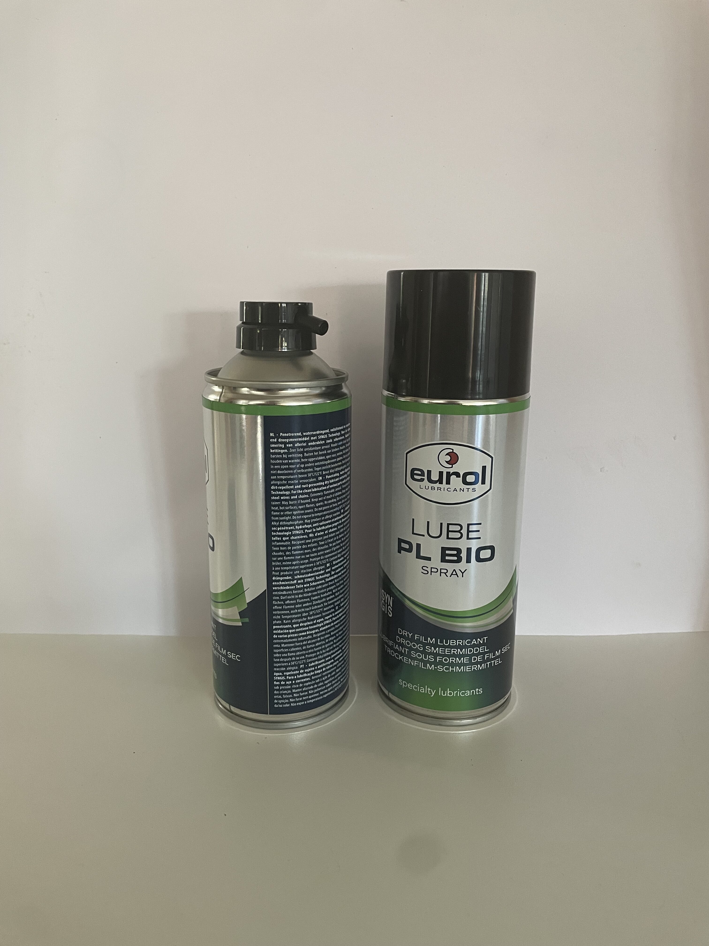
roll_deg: -0.4
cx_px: 354
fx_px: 710
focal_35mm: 26
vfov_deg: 67.3
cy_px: 473
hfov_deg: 53.1
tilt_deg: -14.5
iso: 250
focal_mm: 4.2
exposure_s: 1/60
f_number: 1.6
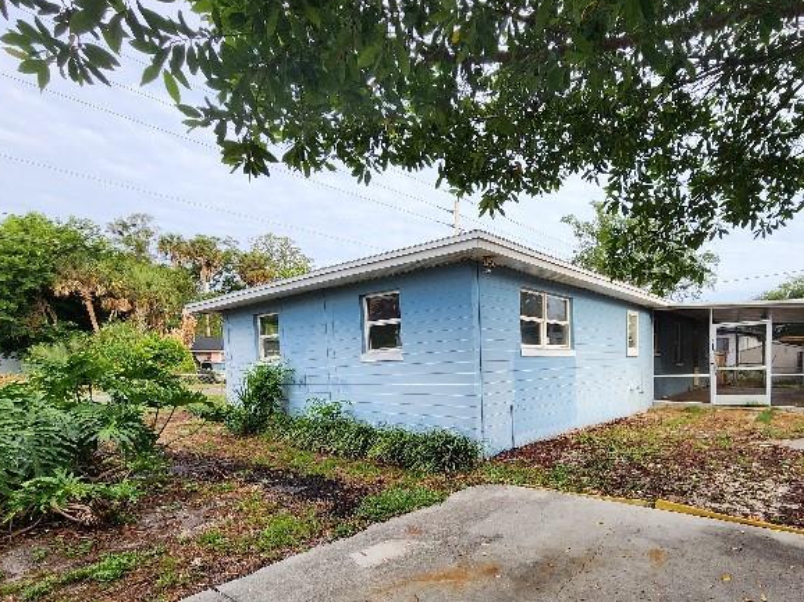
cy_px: 396
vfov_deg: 69.7
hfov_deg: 86.4
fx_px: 418
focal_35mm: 18
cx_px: 492
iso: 50
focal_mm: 2.2
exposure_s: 1/345
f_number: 2.2
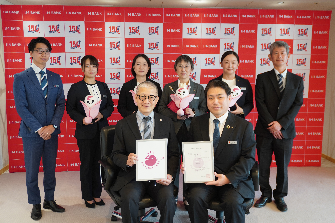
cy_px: 112
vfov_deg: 40.0
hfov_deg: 57.2
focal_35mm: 33
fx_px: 307
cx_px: 168
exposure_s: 1/40
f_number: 4
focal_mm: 22
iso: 500
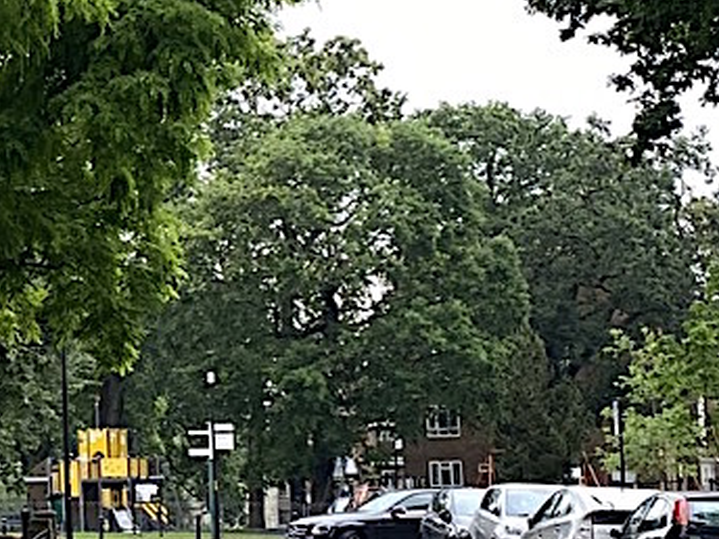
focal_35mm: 121
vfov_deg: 12.2
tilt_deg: +8.1
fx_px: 2513
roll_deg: +0.8
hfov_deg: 15.6
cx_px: -173
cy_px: 240
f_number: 1.8
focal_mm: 4.25
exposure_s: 1/499
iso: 32
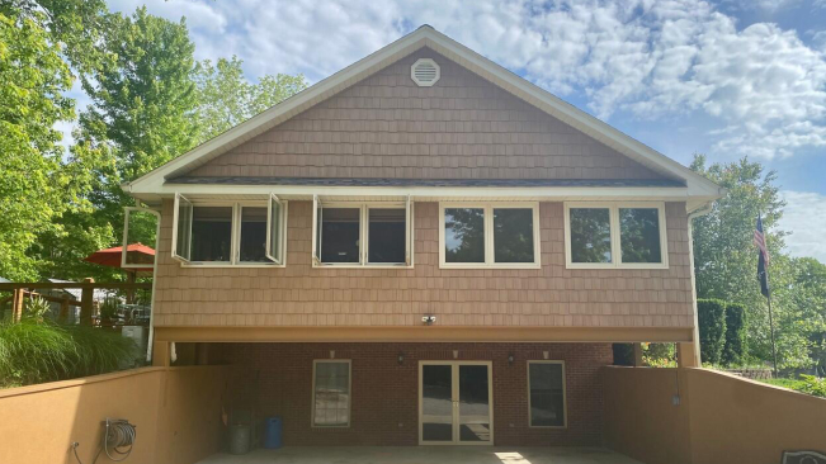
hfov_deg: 66.1
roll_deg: -0.2
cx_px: 413
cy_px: 262
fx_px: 635
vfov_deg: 40.1
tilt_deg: +9.1
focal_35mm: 29
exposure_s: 1/2358
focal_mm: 4.25
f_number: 1.8
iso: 32
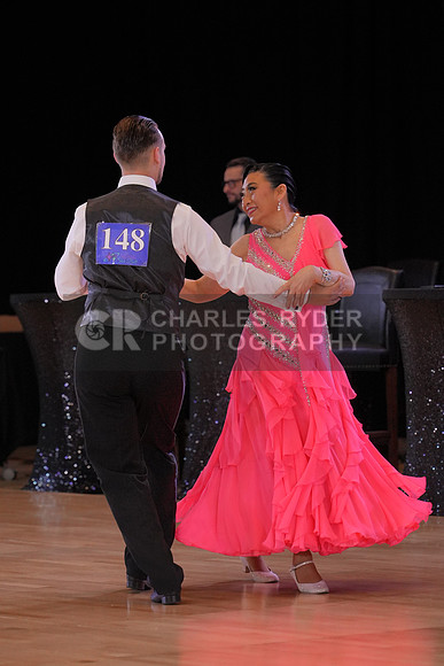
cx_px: 222
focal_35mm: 225
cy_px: 333
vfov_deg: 9.1
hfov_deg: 6.1
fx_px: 4160
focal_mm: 150
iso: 1600
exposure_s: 1/500
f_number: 3.5
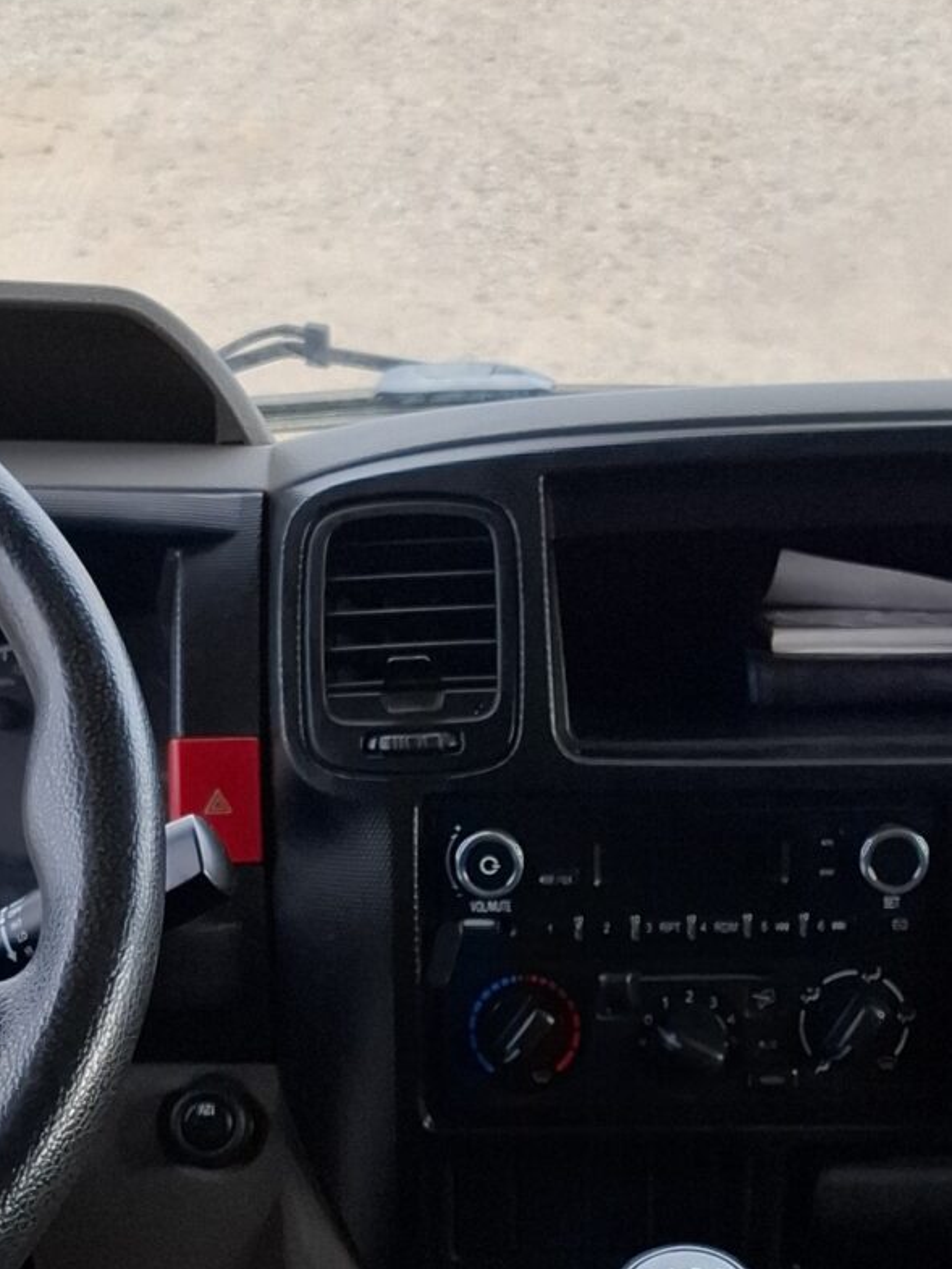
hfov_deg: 19.6
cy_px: 1012
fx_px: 2749
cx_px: 580
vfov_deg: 25.5
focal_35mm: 75
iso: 50
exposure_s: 1/625
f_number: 1.8
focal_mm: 5.54
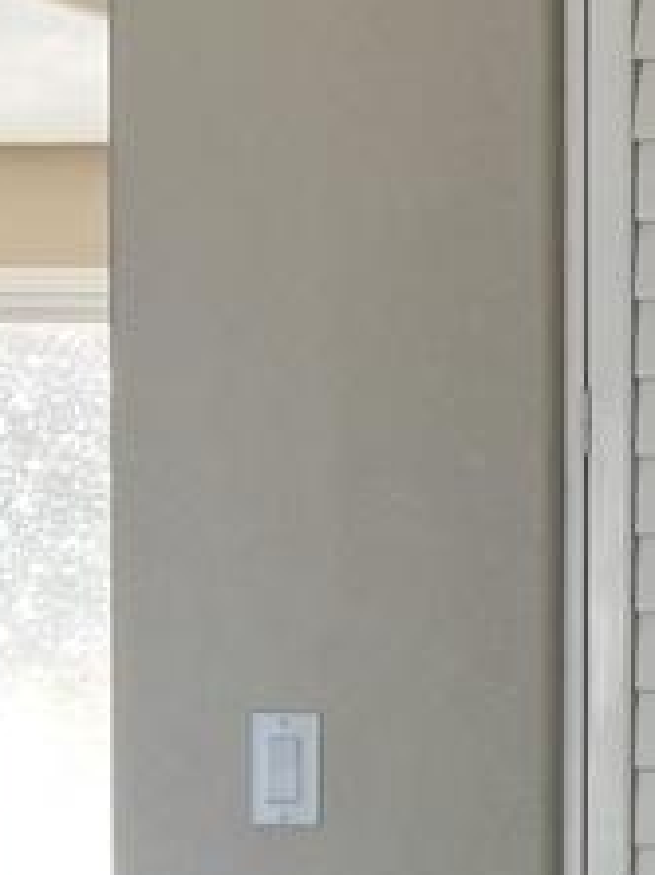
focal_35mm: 120
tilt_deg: -1.0
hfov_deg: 11.0
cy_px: 619
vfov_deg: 16.4
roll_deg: -0.2
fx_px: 3033
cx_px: 1401
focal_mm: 5.7
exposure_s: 1/121
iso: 80
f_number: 1.5
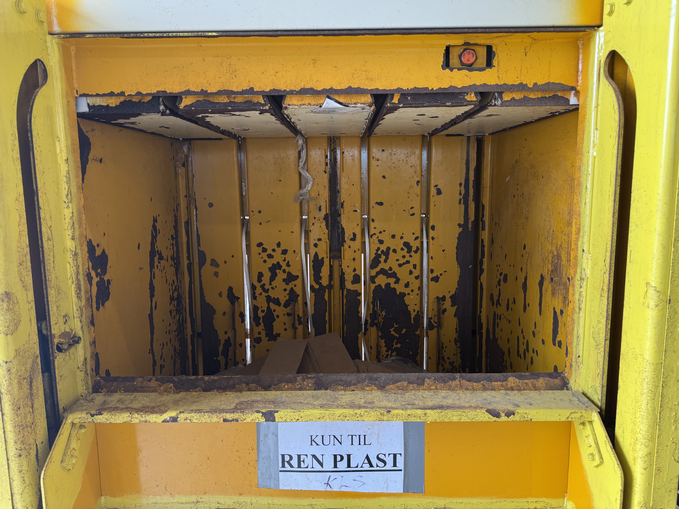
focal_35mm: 25
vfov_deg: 54.9
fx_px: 490
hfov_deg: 69.4
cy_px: 245
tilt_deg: -8.2
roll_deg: +1.5
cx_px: 342
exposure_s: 1/100
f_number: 1.78
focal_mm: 6.76
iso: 64
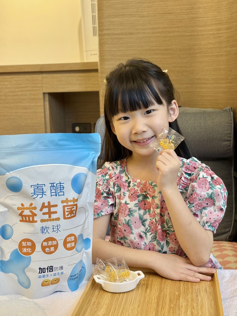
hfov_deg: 30.3
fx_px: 438
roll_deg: +0.8
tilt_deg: -8.3
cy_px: 158
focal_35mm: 48
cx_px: 118
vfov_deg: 39.7
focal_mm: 6.76
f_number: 1.78
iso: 160
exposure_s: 1/60
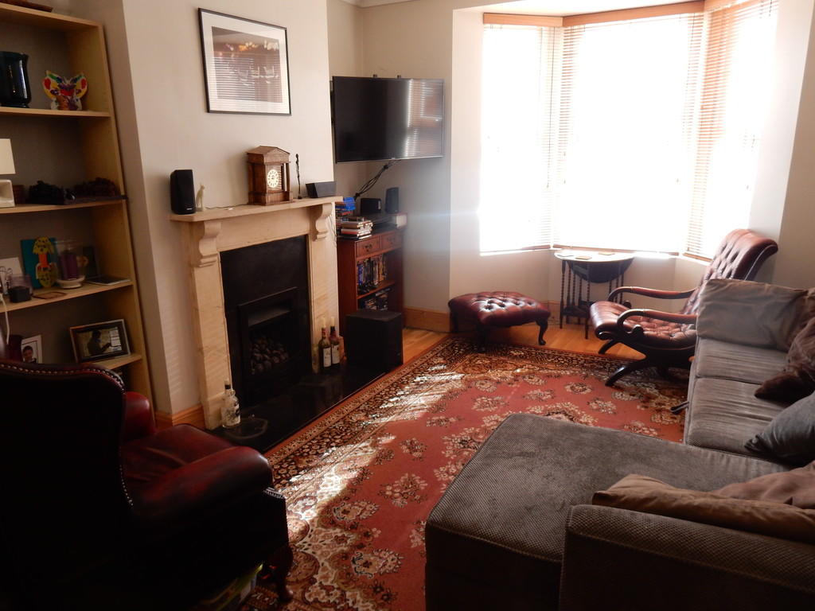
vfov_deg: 54.9
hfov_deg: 69.4
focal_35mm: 25
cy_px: 306
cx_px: 408
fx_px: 589
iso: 200
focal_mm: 4.5
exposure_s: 1/30
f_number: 3.7
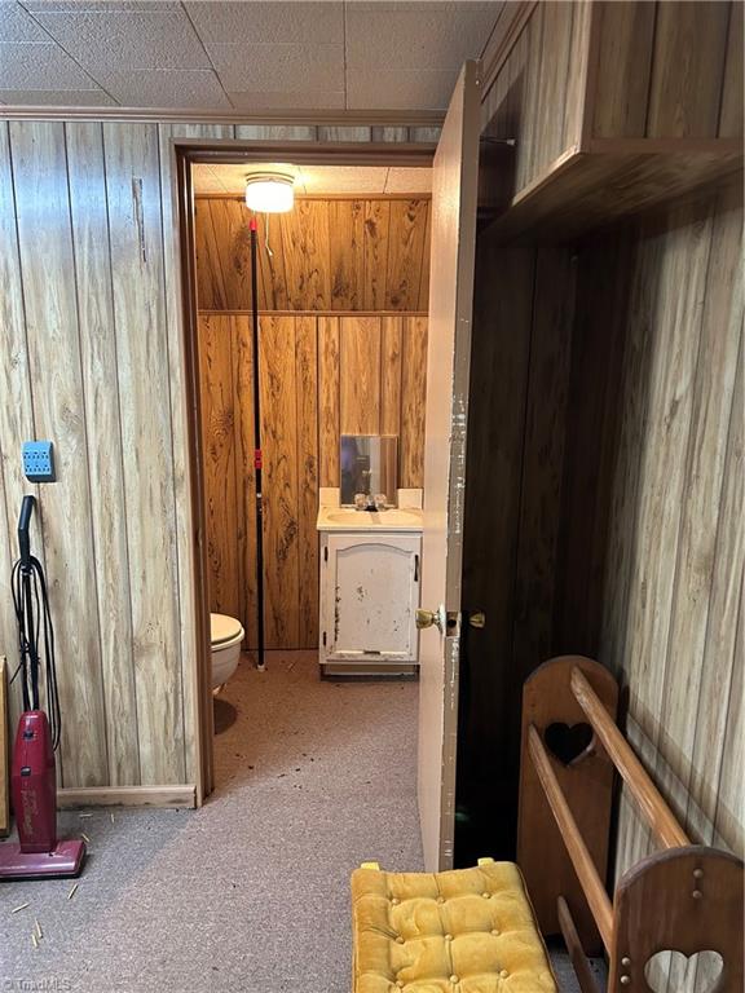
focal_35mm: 26
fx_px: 746
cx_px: 372
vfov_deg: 67.3
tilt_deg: -11.2
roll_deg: -2.2
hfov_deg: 53.1
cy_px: 496
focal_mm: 5.7
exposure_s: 1/60
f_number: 1.5
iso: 400
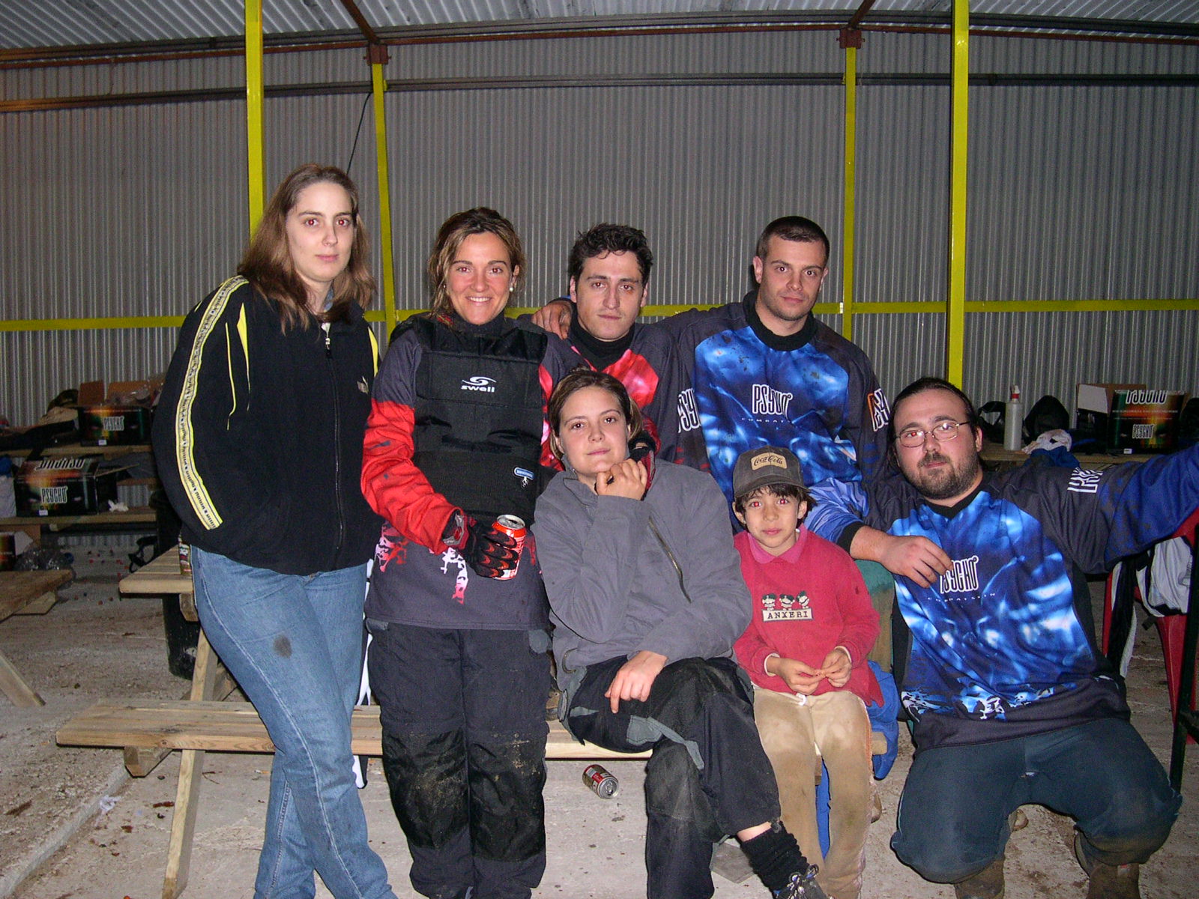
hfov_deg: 49.0
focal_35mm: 38
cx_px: 600
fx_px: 1316
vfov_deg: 37.7
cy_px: 450
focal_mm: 8
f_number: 2.8
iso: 400
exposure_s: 1/60
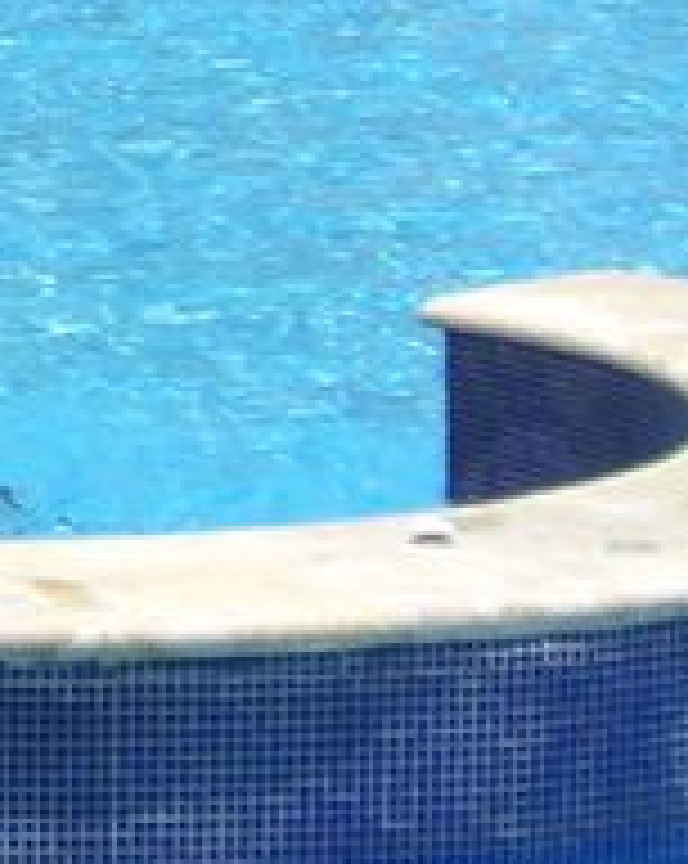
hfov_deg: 7.2
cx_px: -1151
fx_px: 5052
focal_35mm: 198
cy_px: -544
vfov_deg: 9.4
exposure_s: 1/200
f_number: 8
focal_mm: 6.2
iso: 64
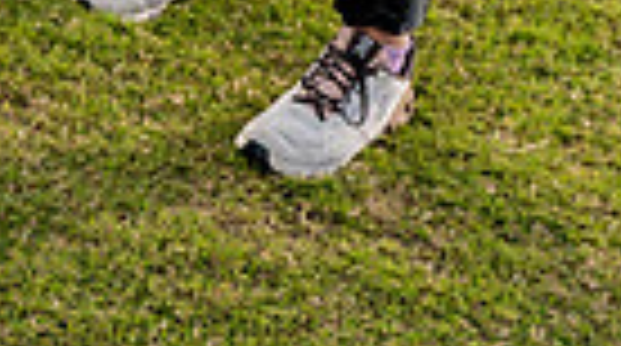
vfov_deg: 7.9
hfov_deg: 15.7
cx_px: 351
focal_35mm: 137
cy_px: -580
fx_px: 2252
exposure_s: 1/250
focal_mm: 40
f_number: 4
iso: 800
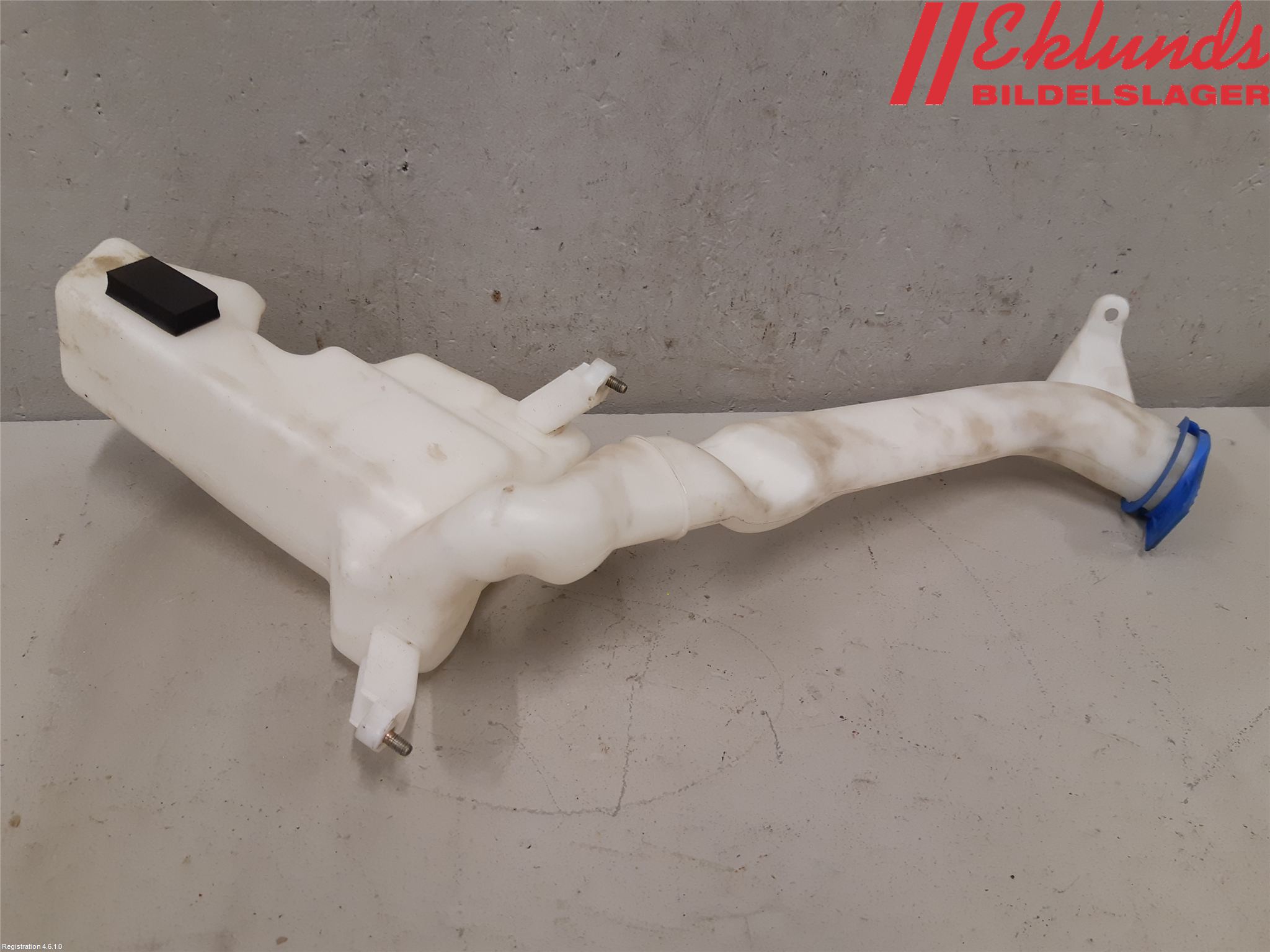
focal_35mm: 26
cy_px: 476
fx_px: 954
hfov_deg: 67.3
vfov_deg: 53.1
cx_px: 635
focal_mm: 3.93
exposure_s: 1/50
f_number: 1.7
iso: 100
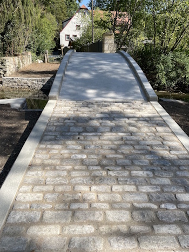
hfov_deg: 53.0
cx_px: 94
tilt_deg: -20.1
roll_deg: -0.1
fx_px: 189
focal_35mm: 26
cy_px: 126
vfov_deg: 67.3
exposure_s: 1/2618
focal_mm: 4.2
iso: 32
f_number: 1.6
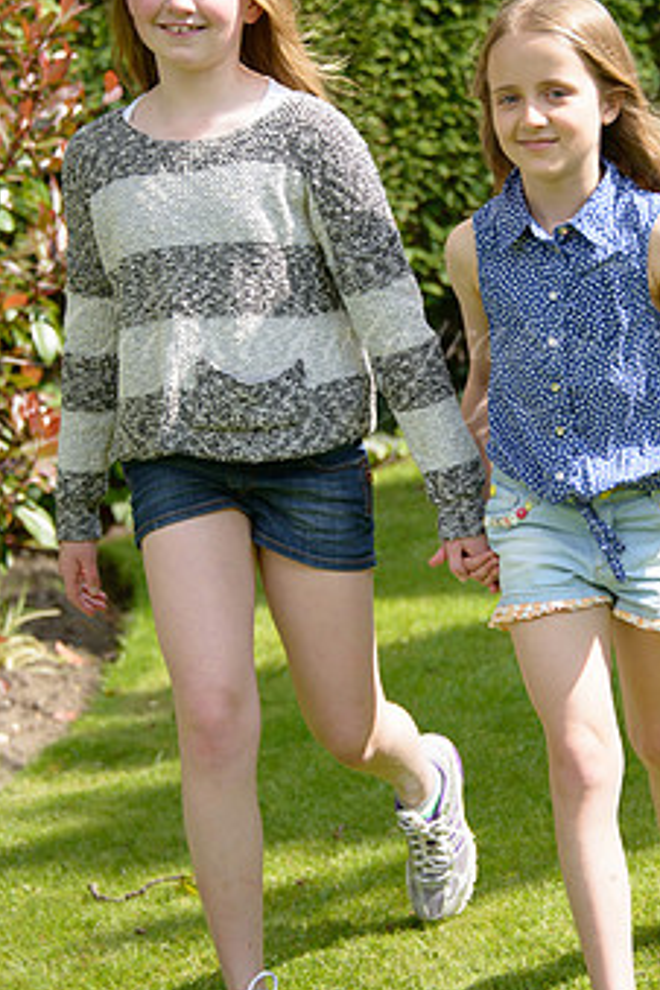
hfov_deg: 11.2
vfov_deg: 16.8
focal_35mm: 122
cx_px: 426
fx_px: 3355
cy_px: 377
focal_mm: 92
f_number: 5.3
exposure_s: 1/800
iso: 400
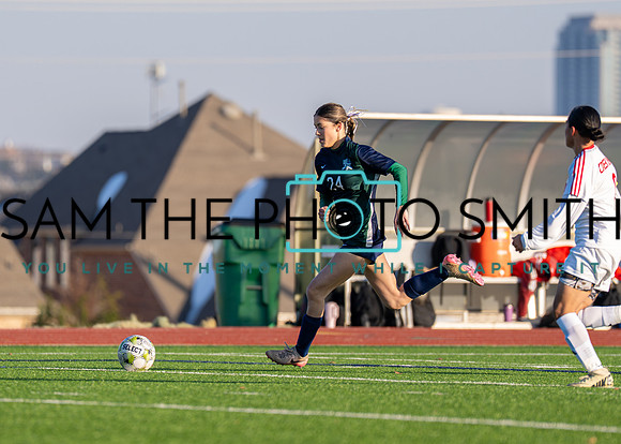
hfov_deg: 4.9
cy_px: 215
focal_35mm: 413
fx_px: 7280
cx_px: 275
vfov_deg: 3.5
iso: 200
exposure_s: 1/2000
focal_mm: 200
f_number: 2.8
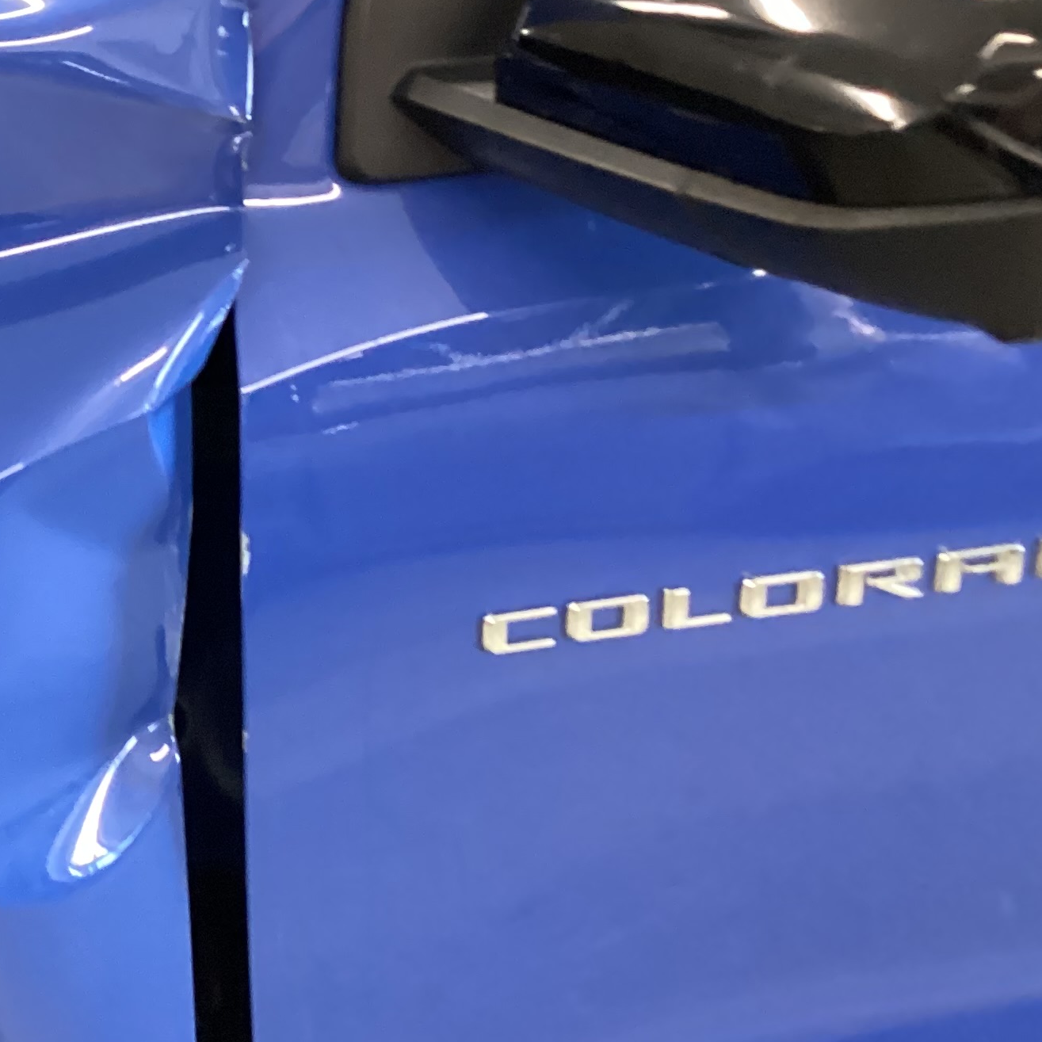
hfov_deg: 23.9
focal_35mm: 68
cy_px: 546
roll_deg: +5.3
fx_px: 2316
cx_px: -82
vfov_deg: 25.4
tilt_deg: -29.2
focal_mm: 3.3
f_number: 2.4
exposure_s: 1/30
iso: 400
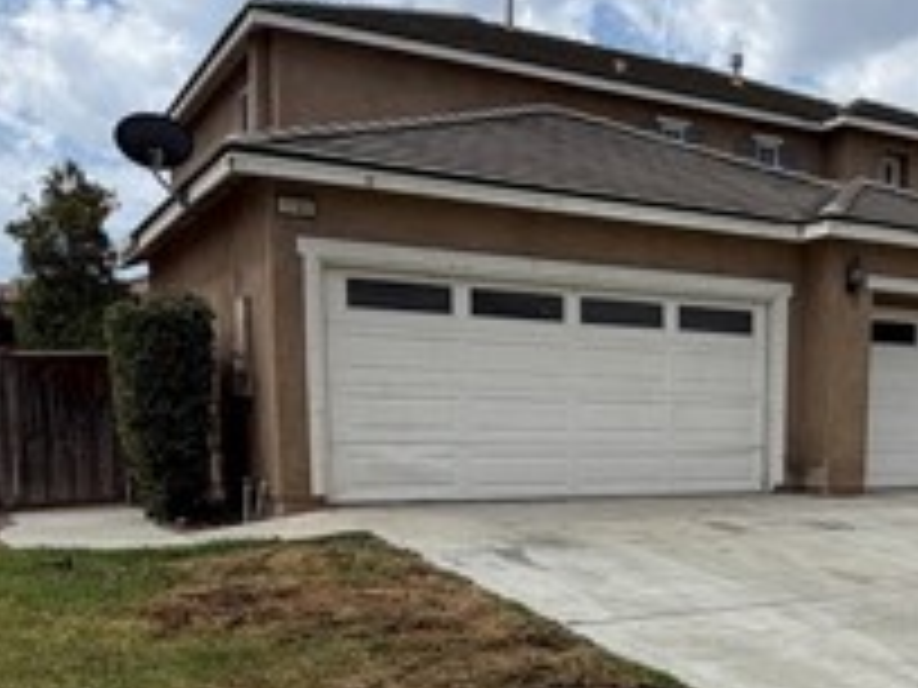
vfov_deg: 31.9
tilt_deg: -7.2
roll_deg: -0.7
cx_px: 747
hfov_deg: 41.0
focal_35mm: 44
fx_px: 1167
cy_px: 567
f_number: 2.2
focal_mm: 2.22
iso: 20
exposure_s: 1/1285
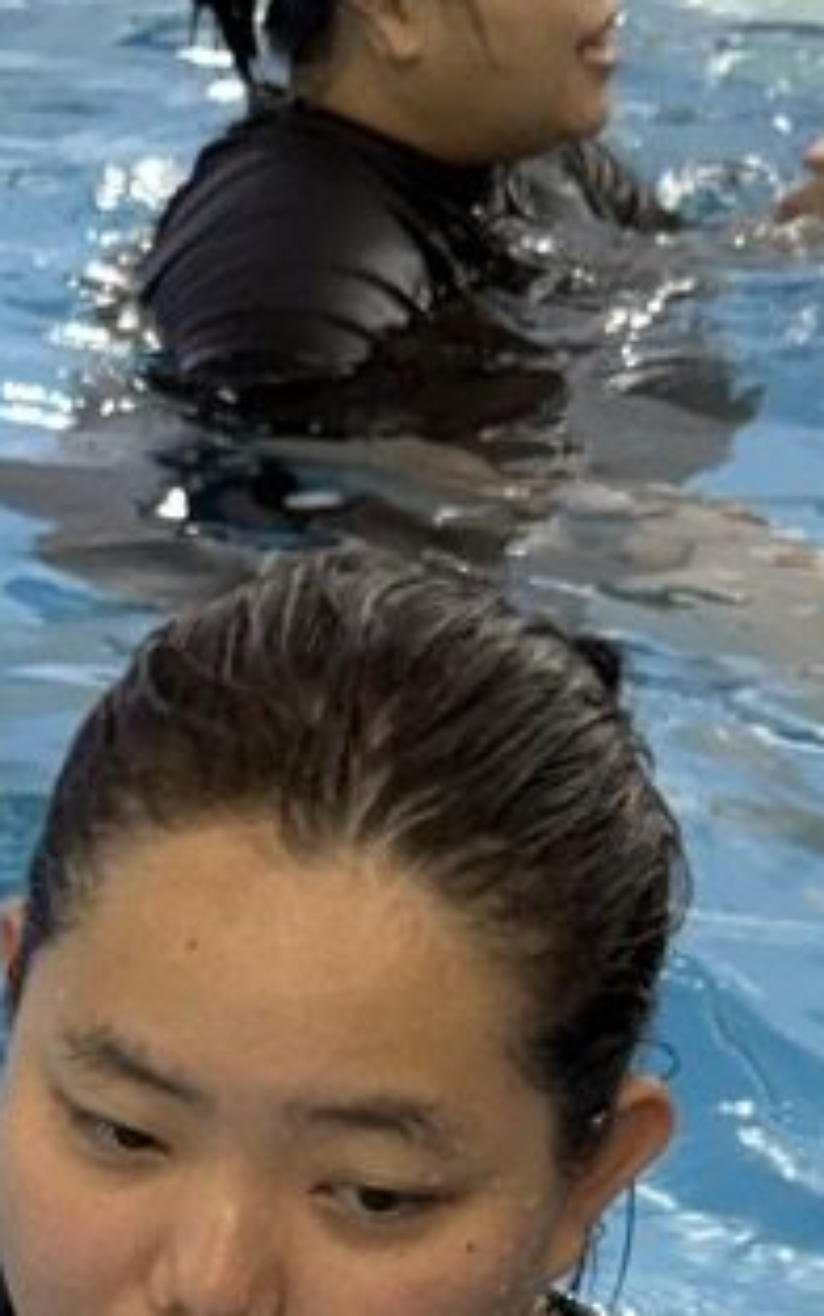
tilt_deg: -35.0
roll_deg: -0.8
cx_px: 29
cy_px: 2064
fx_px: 4665
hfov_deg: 10.0
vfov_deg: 14.8
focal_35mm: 130
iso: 160
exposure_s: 1/100
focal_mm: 6.76
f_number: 1.78
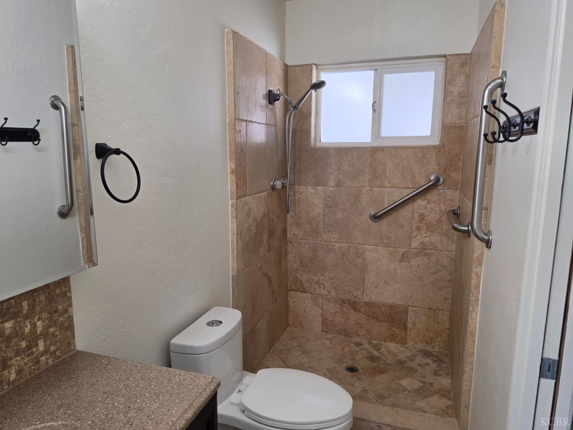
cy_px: 215
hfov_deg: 73.9
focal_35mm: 23
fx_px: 381
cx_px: 286
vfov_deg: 58.9
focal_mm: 6.5
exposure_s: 1/120
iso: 50
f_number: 1.4
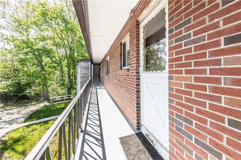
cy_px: 80
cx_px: 120
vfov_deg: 81.2
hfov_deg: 104.3
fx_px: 94
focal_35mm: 14
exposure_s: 1/80
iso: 800
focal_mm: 14
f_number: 20
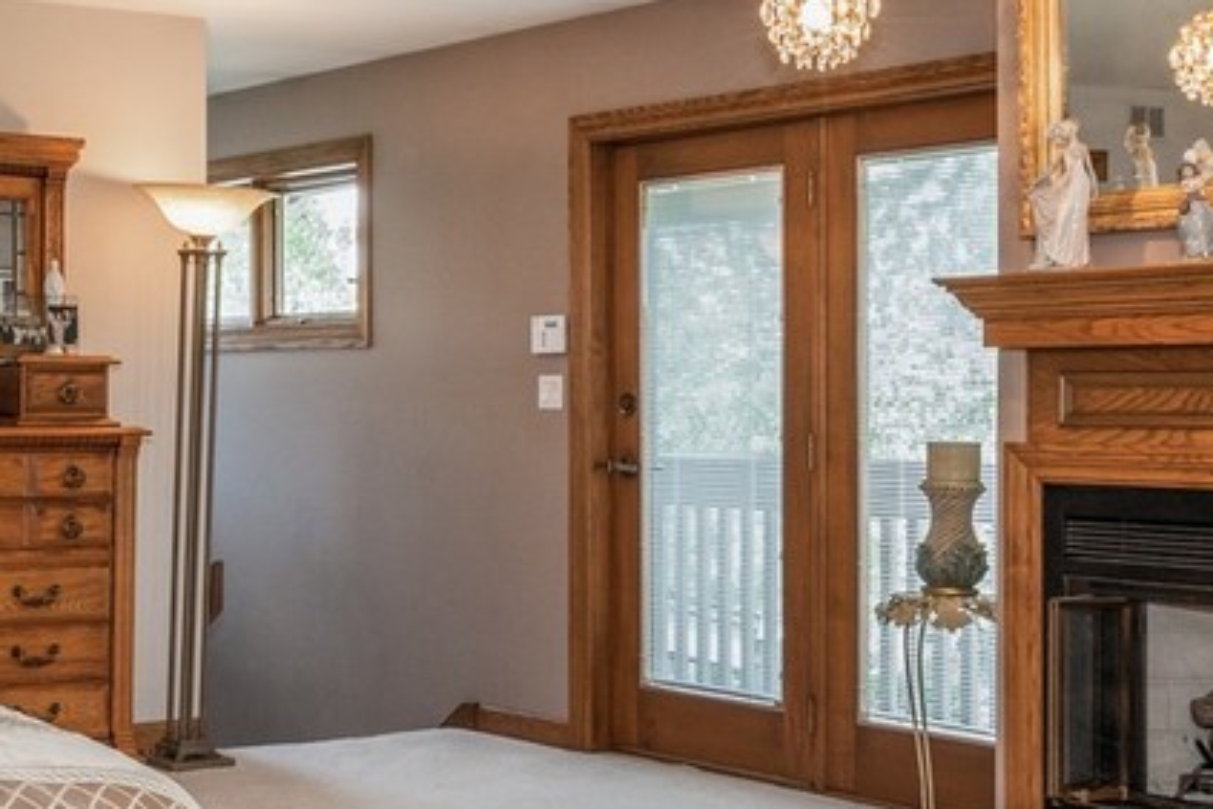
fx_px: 2190
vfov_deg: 20.9
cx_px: 159
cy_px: 462
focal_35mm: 65
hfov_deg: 29.9
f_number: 8
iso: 400
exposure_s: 1/10
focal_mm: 17
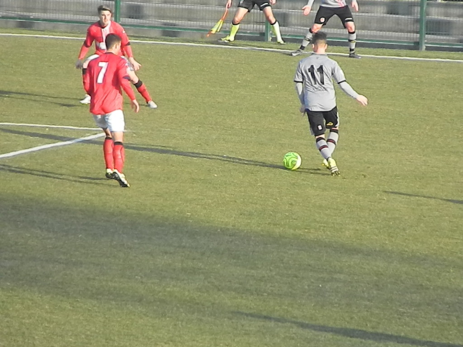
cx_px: 232
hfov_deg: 4.3
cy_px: 174
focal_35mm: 465
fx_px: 6220
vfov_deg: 3.2
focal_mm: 83.7
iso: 400
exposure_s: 1/400
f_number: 5.7
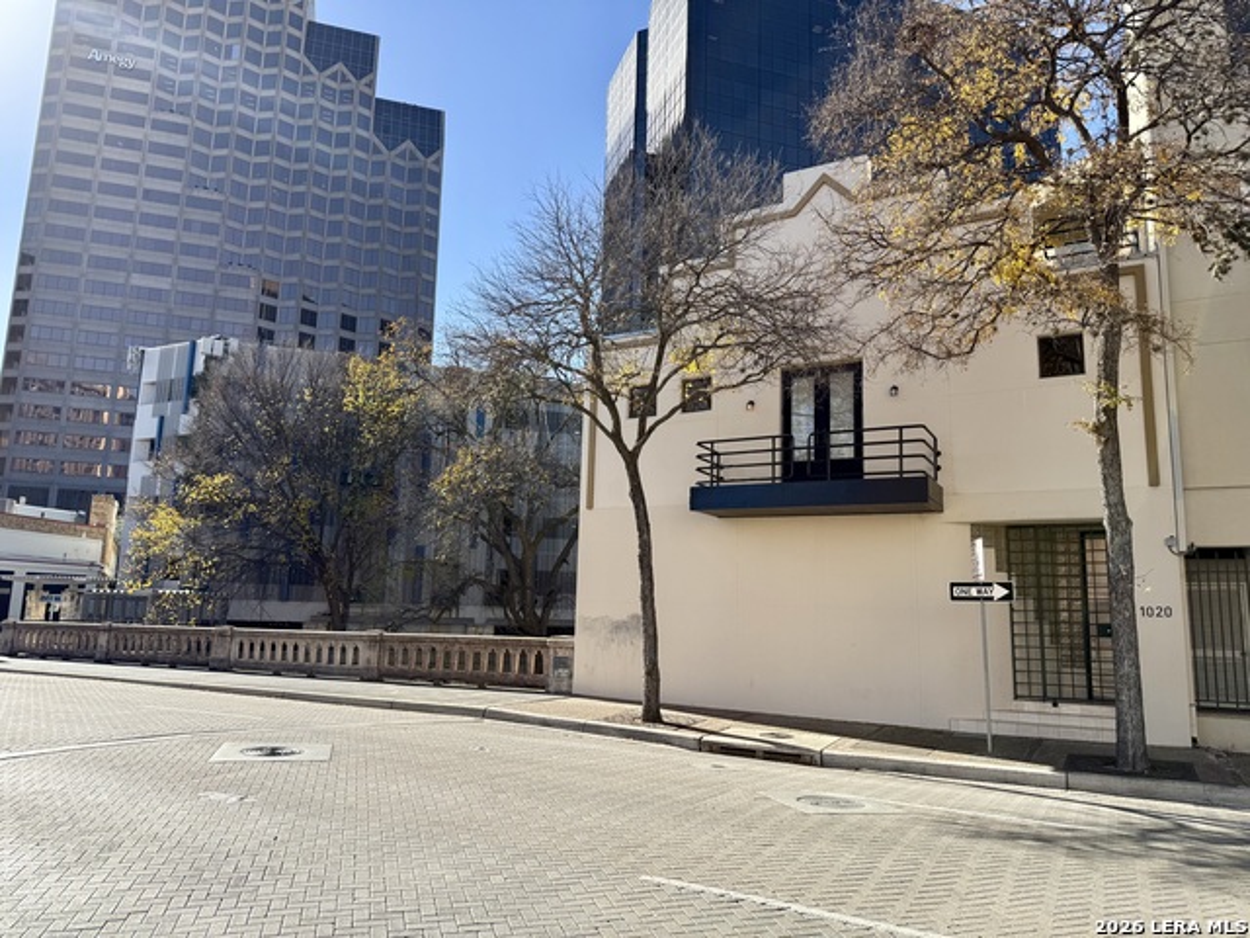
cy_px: 469
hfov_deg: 71.6
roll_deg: -1.1
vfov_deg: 56.8
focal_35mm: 24
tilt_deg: +8.2
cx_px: 625
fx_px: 867
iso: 80
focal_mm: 6.76
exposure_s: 1/2611
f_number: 1.78
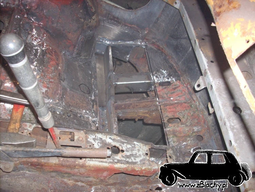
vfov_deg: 38.7
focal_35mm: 37
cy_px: 96
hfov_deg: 50.1
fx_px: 273
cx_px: 128
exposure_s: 1/60
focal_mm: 6.2
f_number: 2.8
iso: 200
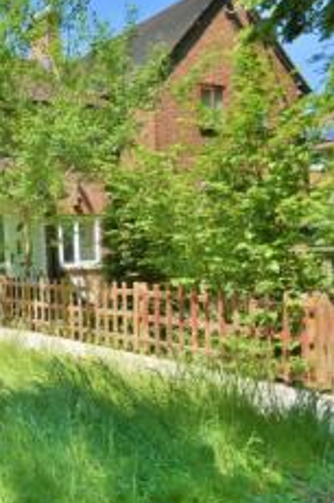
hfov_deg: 27.1
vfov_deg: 60.1
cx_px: -183
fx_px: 432
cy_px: 281
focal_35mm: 31
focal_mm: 10
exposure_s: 1/500
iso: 800
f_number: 11
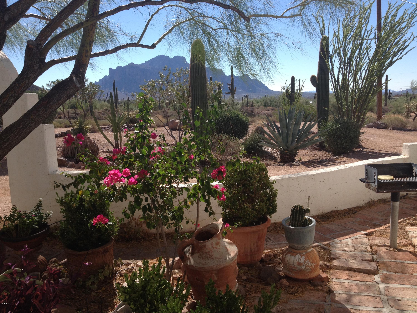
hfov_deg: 52.6
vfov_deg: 40.7
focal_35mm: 35
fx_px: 422
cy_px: 156
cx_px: 208
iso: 50
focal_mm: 4.28
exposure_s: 1/1493
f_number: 2.4
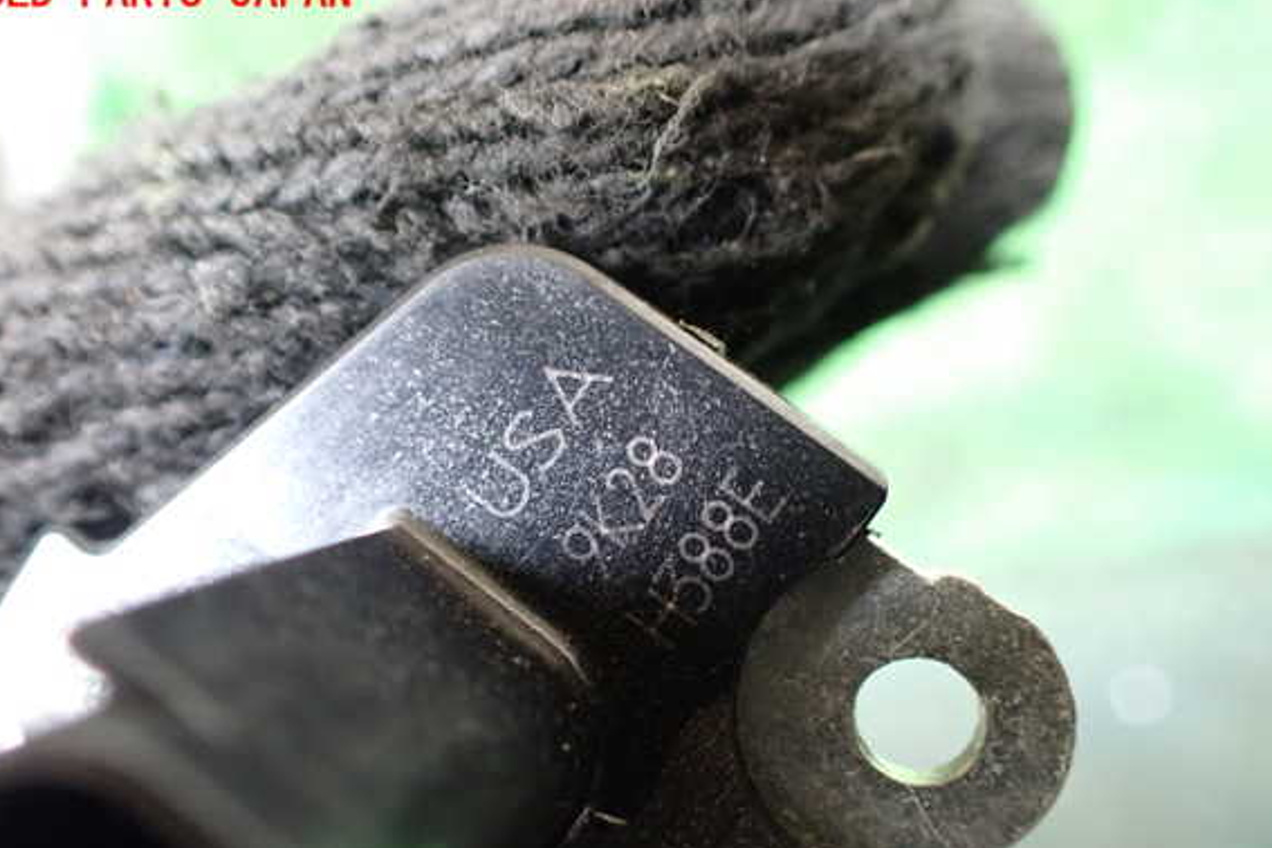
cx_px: 617
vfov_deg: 39.9
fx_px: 1166
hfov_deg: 57.2
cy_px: 469
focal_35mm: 33
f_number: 2.3
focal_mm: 5.4
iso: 800
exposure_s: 1/80
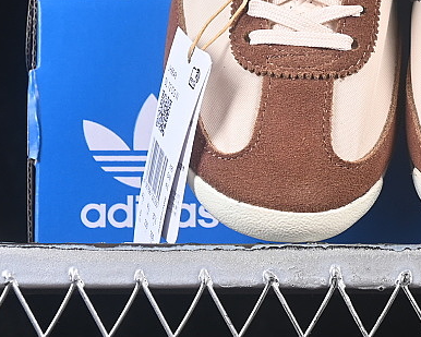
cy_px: 3
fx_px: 2455
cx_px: 405
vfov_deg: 7.8
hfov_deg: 9.7
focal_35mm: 197
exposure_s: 1/60
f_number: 6.3
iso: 160
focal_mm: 50
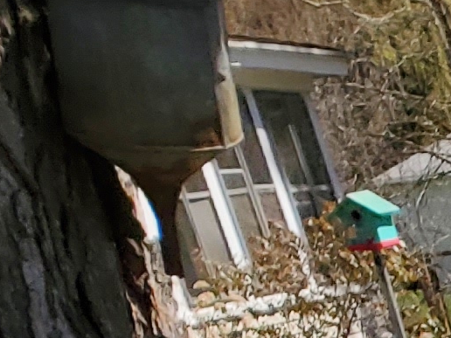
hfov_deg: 7.4
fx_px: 2645
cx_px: 1742
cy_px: 1285
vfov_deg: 6.2
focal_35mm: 203
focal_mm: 4.3
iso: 50
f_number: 2.4
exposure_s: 1/1580
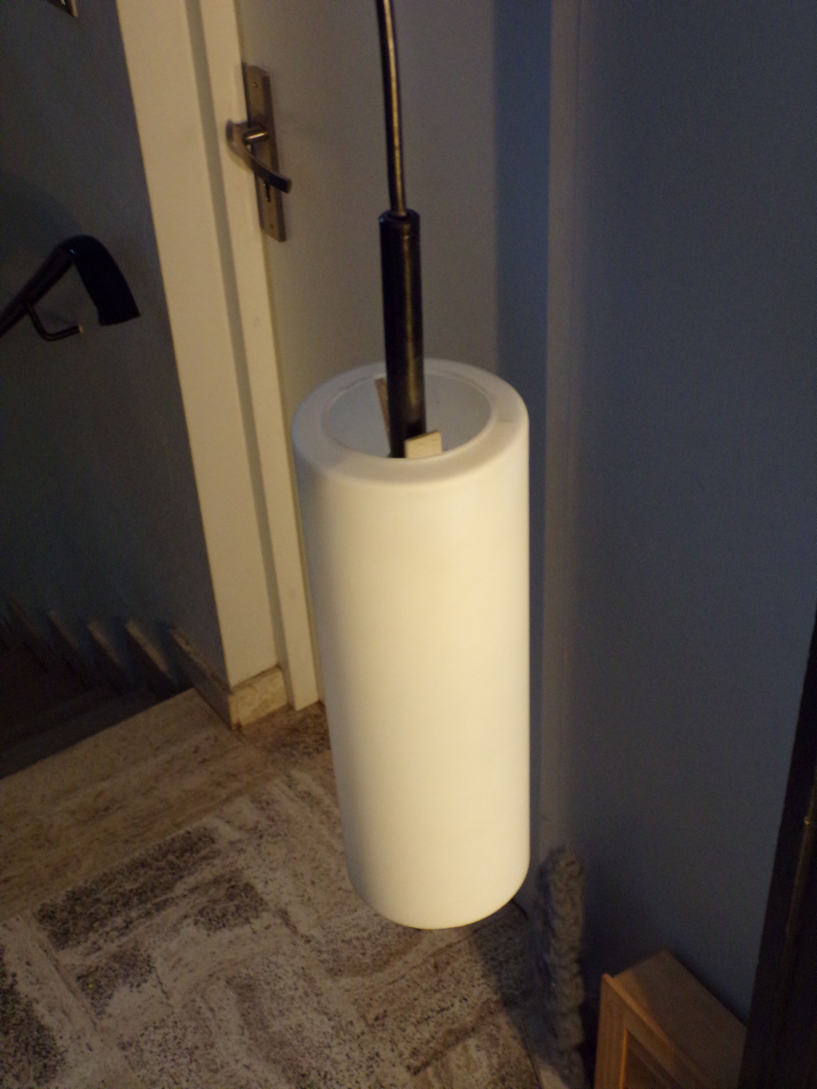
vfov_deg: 44.8
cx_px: 408
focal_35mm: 42
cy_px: 544
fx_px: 1322
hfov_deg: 34.3
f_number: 3.4
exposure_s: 1/14
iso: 400
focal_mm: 7.6
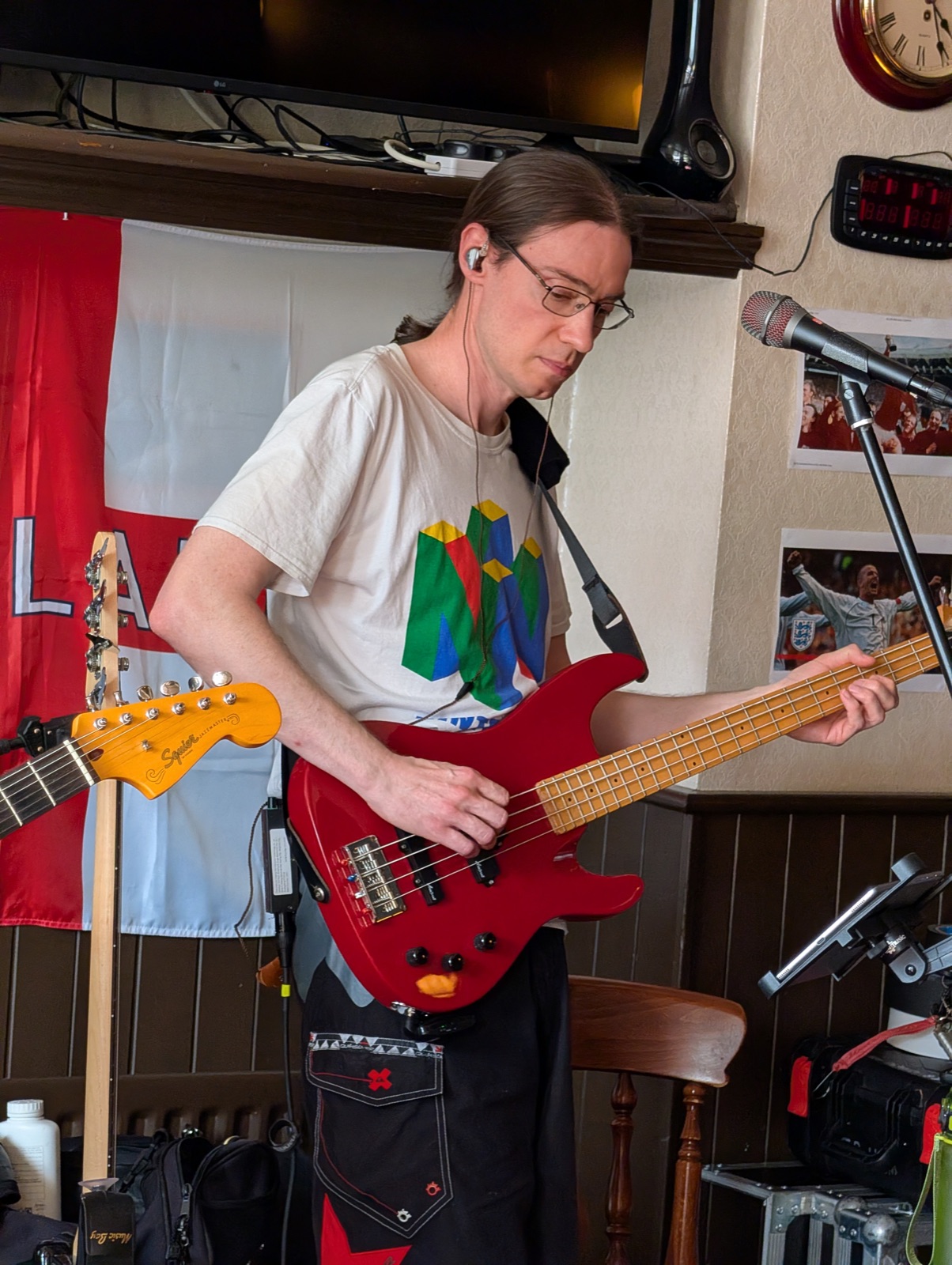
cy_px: 632
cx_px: 476
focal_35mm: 110
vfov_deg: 17.9
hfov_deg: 13.5
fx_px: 4025
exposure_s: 1/192
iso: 858
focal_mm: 17.91
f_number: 2.8
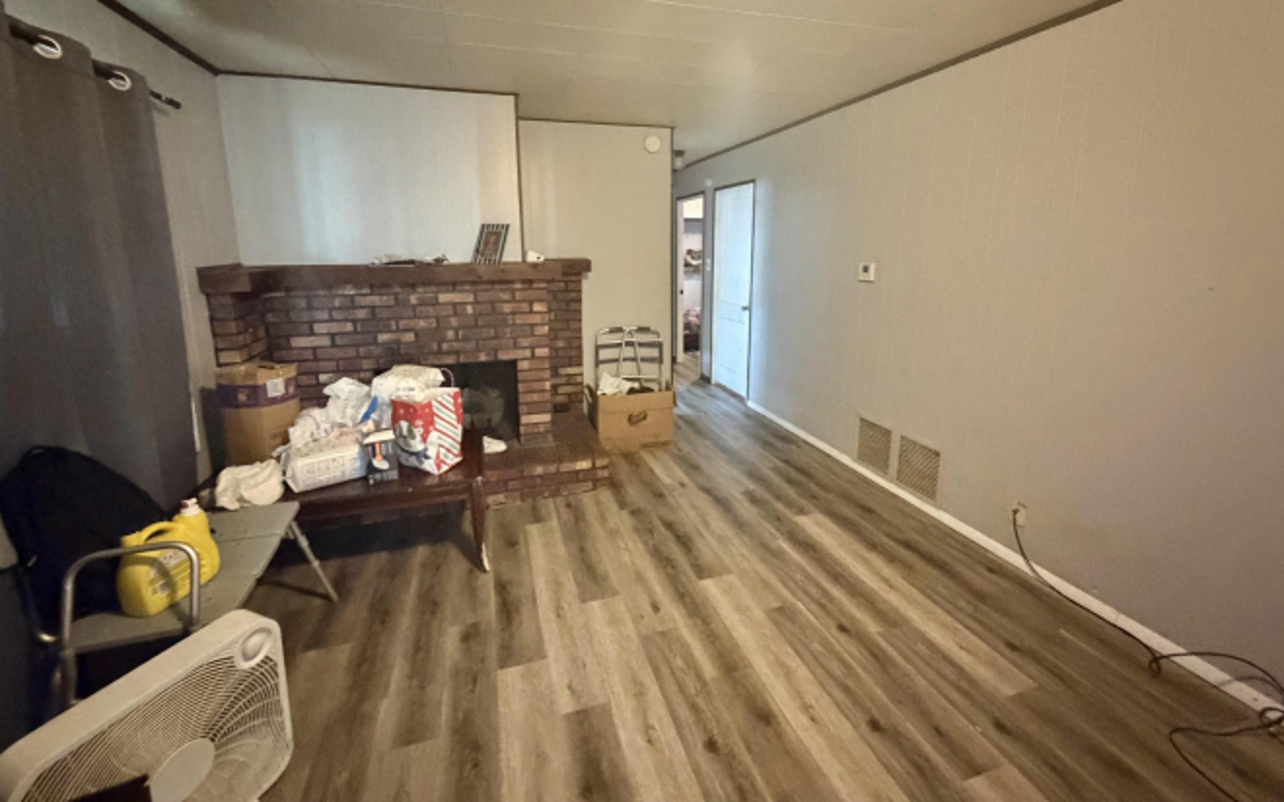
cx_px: 641
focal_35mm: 15
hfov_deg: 101.5
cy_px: 339
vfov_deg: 74.3
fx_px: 525
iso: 1000
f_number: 2.2
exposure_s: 1/60
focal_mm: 2.22
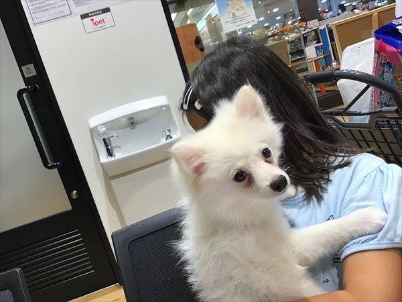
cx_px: 201
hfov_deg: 58.4
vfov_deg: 45.4
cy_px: 151
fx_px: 360
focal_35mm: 31
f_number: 2.4
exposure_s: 1/30
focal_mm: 3.3
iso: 32
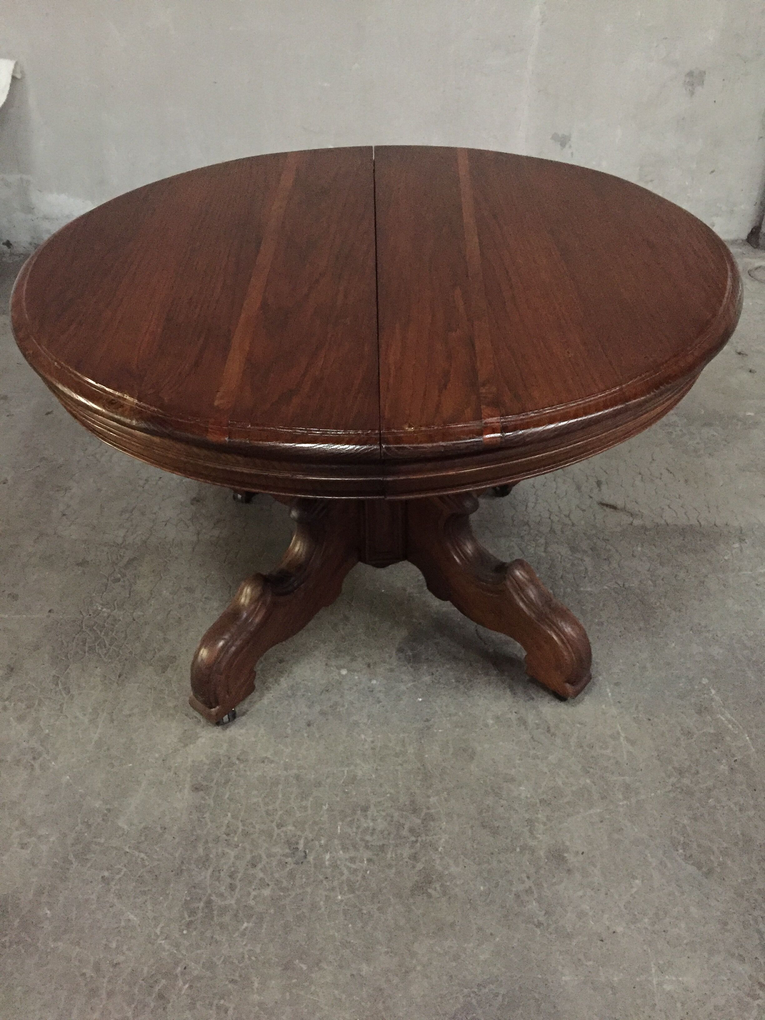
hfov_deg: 48.2
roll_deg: +1.1
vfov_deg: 61.7
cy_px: 510
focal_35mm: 29
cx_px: 382
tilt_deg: -36.9
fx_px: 855
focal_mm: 4.15
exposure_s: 1/17
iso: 640
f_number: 2.2
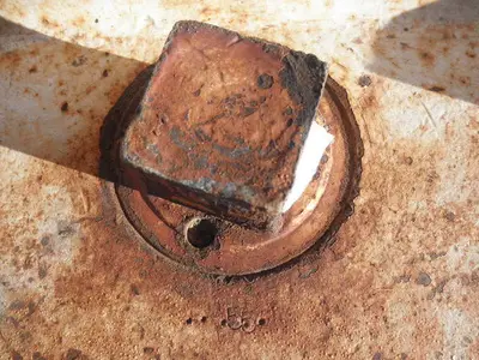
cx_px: 240
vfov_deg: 49.7
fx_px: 387
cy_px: 180
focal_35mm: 28
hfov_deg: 63.4
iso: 64
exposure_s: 1/80
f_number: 8.5
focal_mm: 5
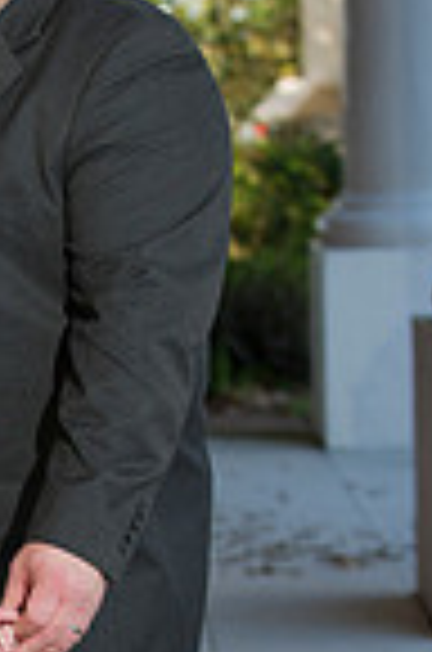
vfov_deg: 9.5
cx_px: -133
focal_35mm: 217
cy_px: 603
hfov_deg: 6.3
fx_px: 3924
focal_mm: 70
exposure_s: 1/250
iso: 250
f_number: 3.2
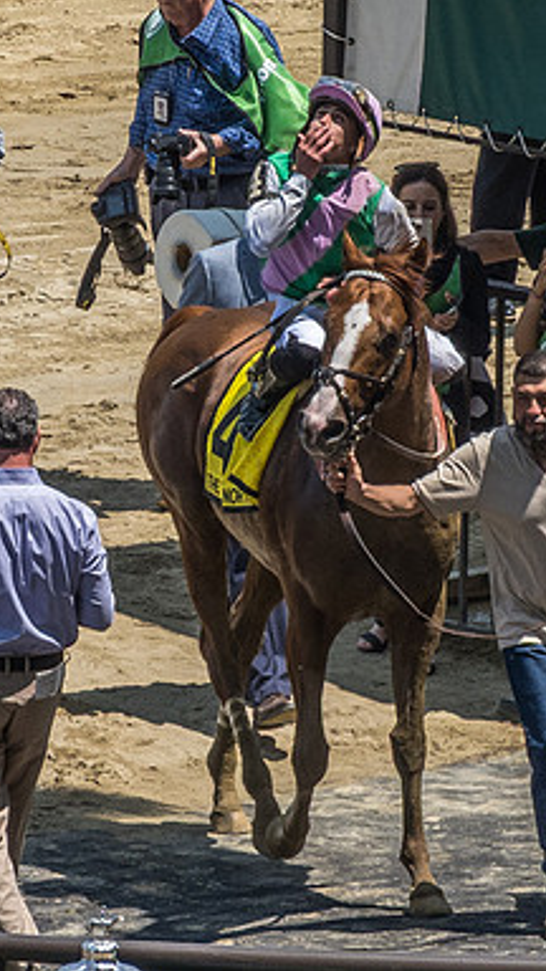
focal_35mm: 620
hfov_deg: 2.0
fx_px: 15958
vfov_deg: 3.5
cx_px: 51
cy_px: 359
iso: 100
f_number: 4.5
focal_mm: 72
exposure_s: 1/800
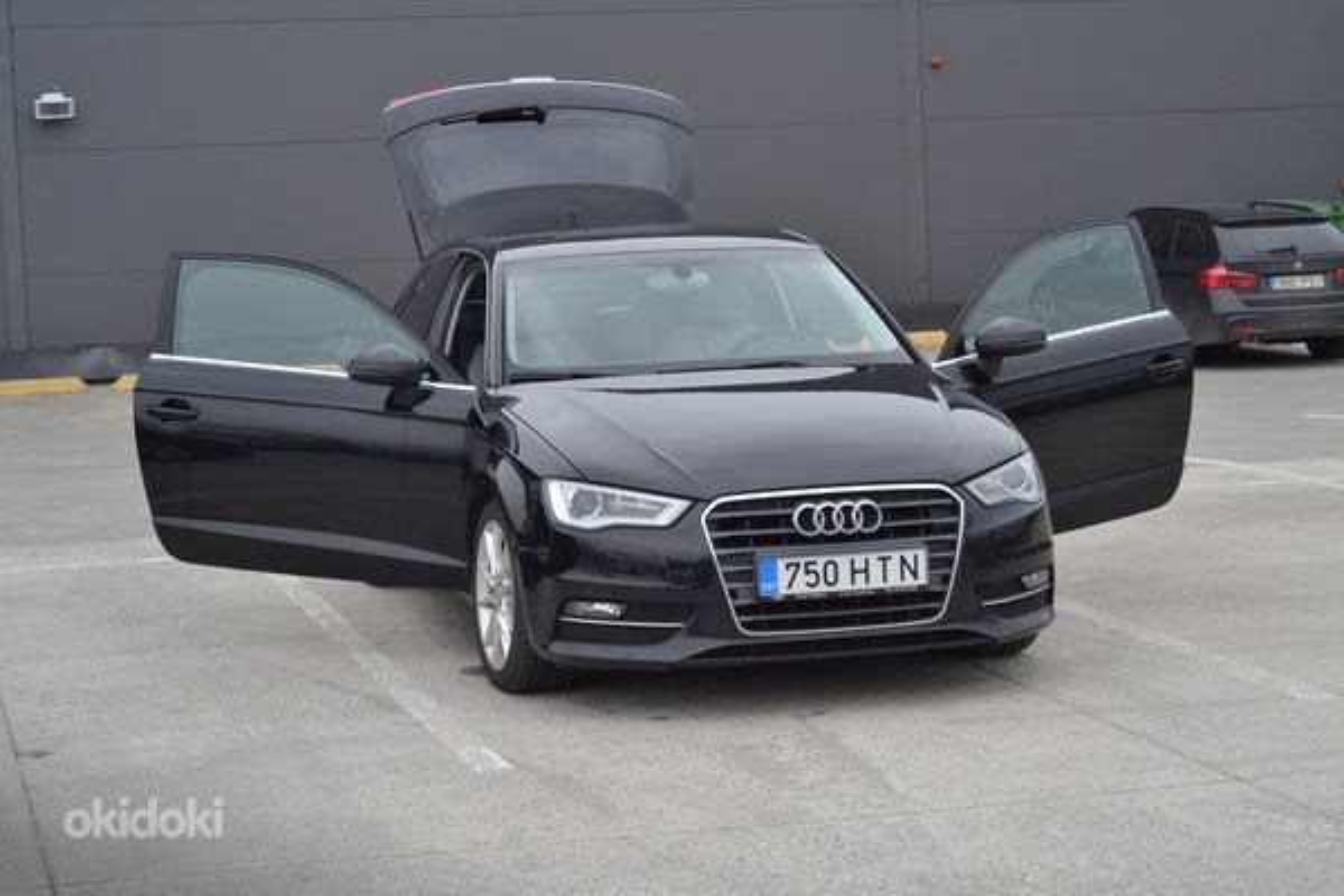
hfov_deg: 27.0
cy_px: 448
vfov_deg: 18.2
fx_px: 2800
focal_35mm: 75
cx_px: 672
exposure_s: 1/400
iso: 800
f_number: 10
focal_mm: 50
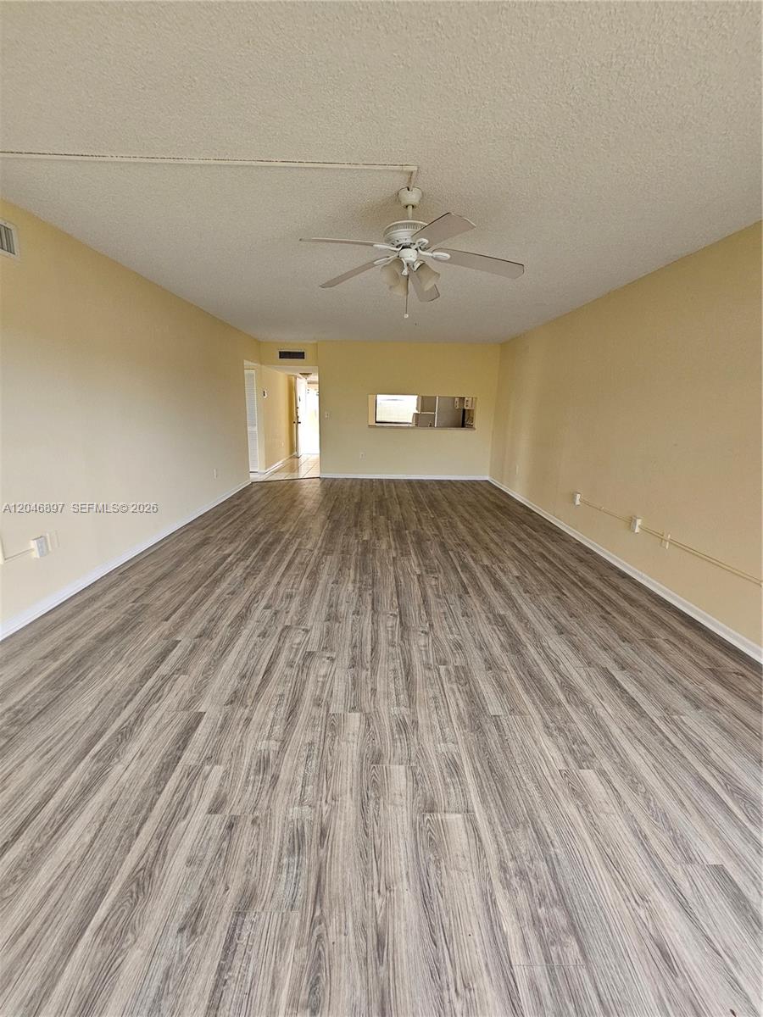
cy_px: 508
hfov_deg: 89.9
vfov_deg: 106.2
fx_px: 382
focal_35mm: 13
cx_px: 382
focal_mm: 2.2
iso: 200
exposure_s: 1/60
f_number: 2.2
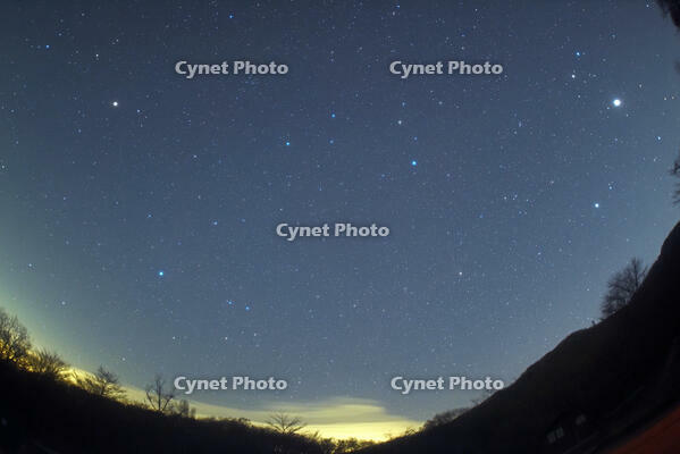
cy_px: 227
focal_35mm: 15
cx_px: 340
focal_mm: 15
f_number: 2.8
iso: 1600
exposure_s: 25
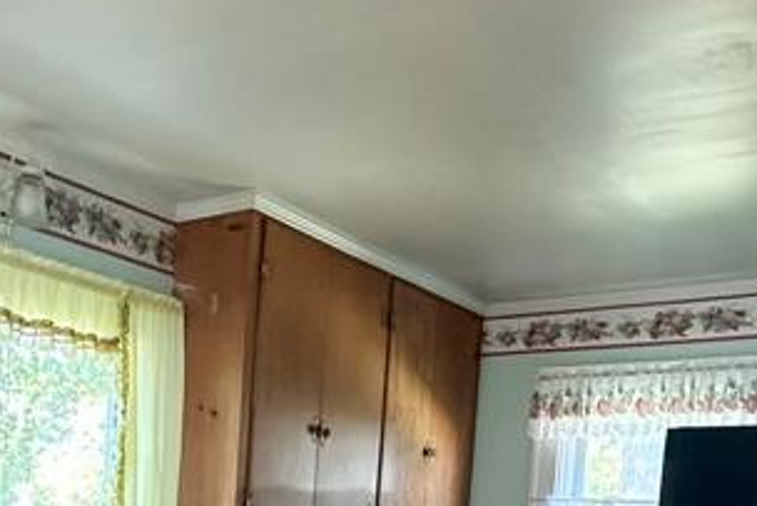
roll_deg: -2.9
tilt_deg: -5.9
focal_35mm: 49
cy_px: 631
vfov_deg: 24.5
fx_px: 1031
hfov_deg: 38.9
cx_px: 157
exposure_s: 1/60
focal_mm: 2.22
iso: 400
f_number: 2.2
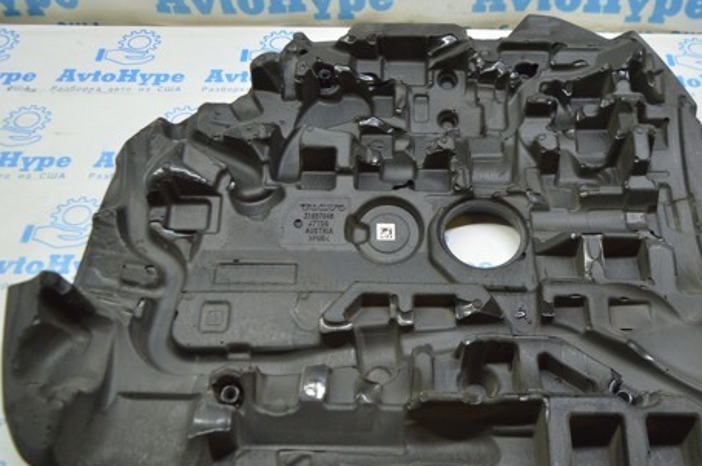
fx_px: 740
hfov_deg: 50.5
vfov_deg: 34.8
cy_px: 285
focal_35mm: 38
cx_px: 412
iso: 400
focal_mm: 18
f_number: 3.5
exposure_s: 1/40
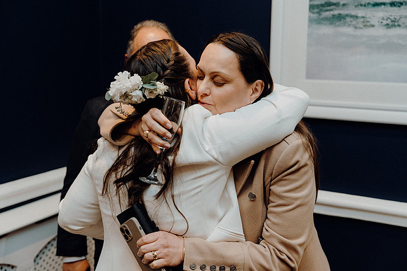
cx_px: 204
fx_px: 520
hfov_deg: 42.7
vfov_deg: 29.3
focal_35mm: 46
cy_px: 136
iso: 2500
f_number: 3.5
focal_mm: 46
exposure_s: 1/160
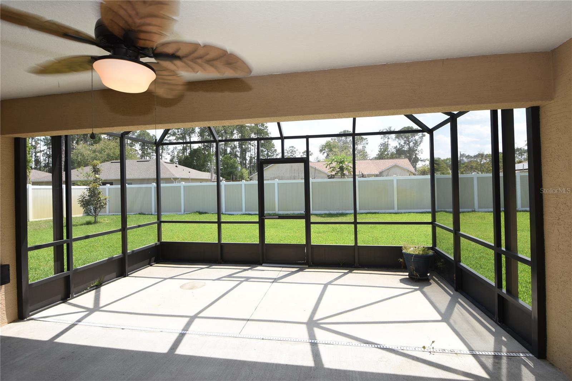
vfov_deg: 67.4
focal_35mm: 18
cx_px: 286
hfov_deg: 90.0
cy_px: 190
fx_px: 286
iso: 100
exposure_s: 1/125
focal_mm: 12
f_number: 5.6
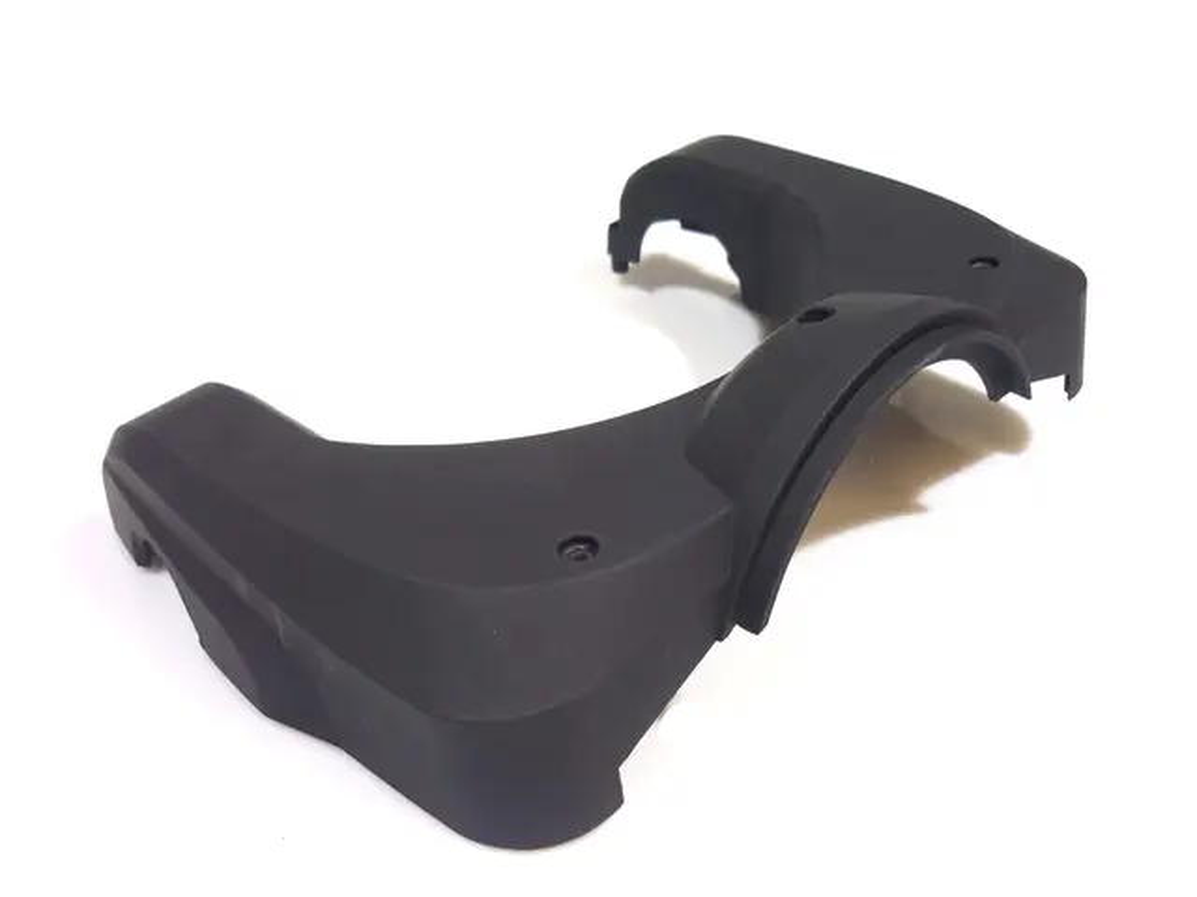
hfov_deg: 55.4
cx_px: 598
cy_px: 448
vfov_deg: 42.9
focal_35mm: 33
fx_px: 1141
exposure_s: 1/30
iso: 80
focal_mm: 5.5
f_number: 2.8
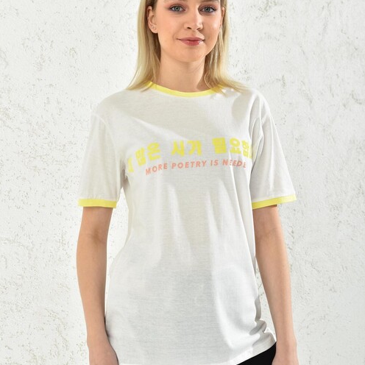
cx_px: 182
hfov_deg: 37.6
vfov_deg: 37.5
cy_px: 187
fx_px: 537
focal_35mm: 45
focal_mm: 35
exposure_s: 1/160
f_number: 7.1
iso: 100
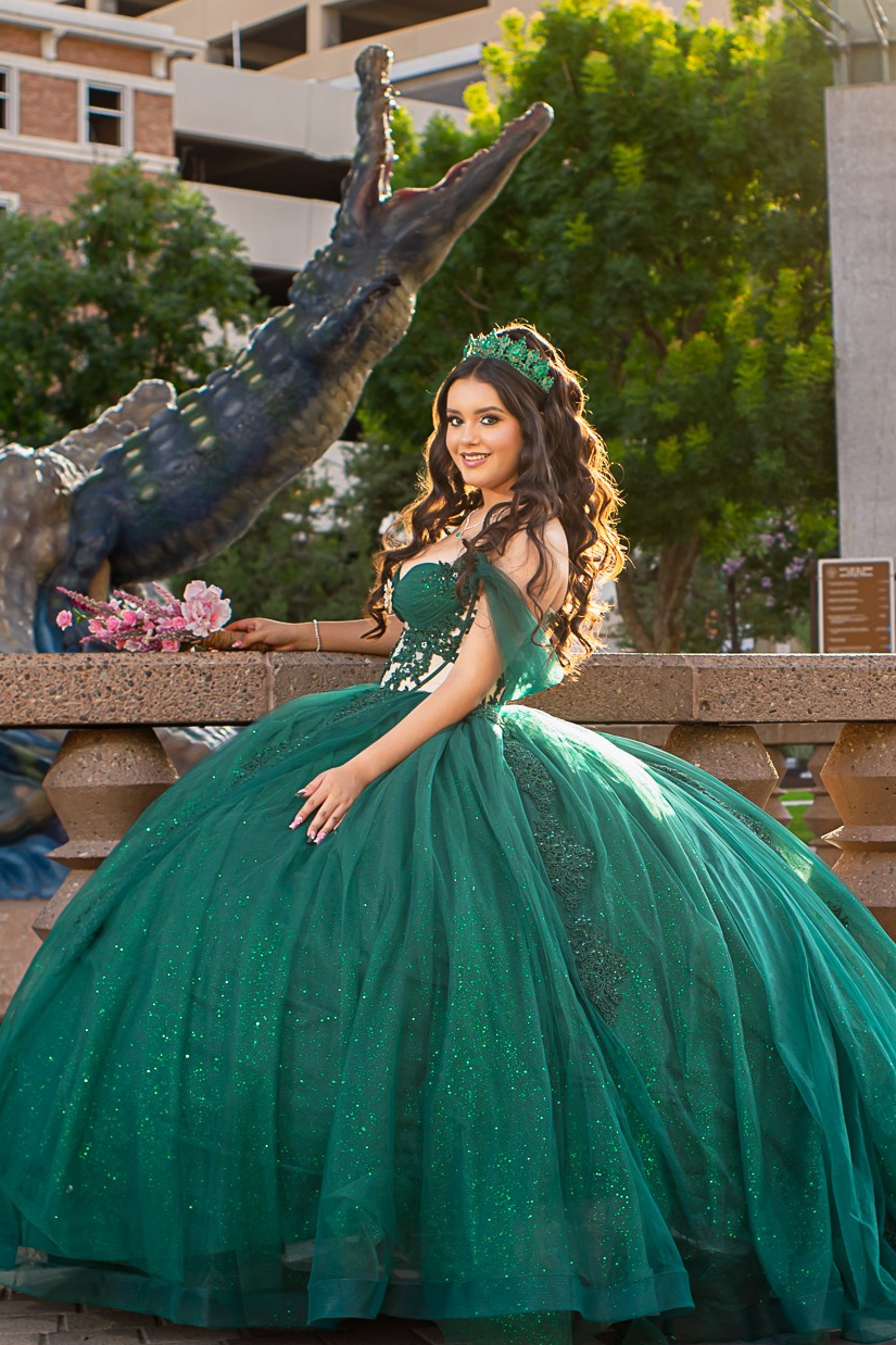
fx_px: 3137
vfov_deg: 24.2
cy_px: 700
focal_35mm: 84
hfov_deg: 16.2
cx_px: 641
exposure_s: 1/125
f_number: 3.5
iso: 100
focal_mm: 35
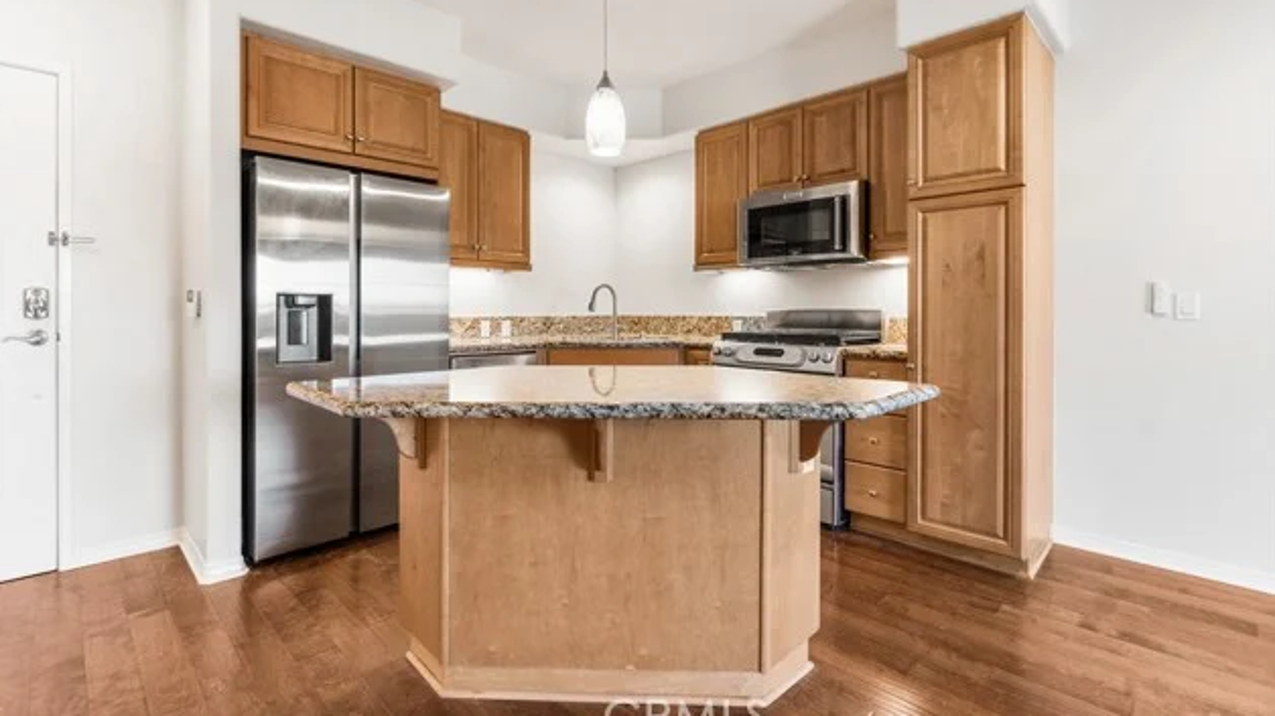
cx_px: 633
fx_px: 541
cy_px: 314
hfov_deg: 99.4
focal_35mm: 16
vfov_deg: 66.8
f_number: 7.1
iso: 320
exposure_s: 1/30
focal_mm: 10
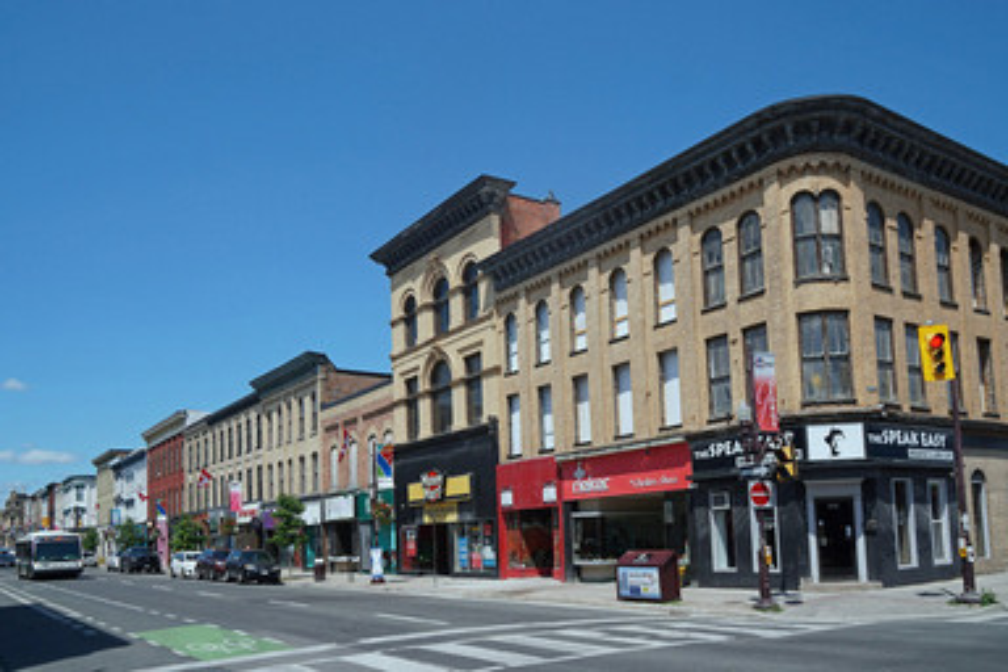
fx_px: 798
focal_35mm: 28
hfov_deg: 64.6
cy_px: 336
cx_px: 504
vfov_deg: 45.7
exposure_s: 1/500
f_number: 6.3
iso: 100
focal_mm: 19
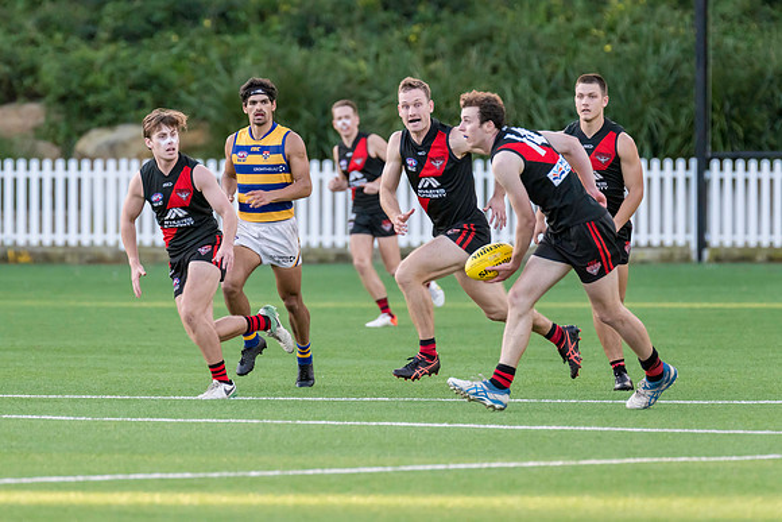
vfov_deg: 2.5
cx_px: 236
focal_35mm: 546
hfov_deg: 3.8
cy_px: 221
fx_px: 11864
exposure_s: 1/2000
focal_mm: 330
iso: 800
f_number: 4
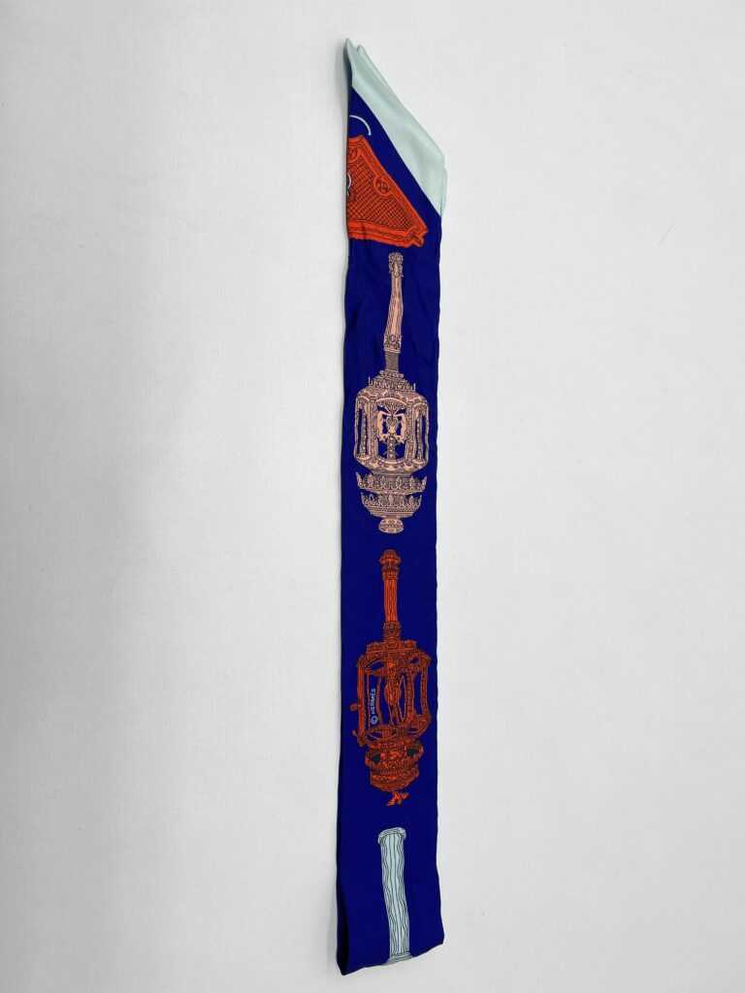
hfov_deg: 53.1
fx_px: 746
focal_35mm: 26
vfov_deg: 67.3
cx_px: 372
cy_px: 496
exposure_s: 1/197
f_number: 1.5
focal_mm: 5.7
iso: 40
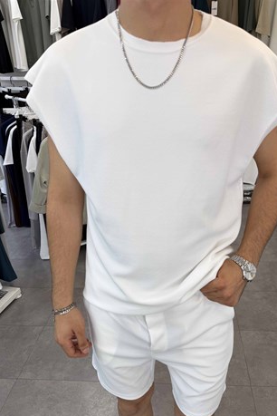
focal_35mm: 29
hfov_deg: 44.8
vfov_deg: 63.3
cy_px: 241
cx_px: 165
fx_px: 335
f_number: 1.78
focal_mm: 6.76
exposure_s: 1/123
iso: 50
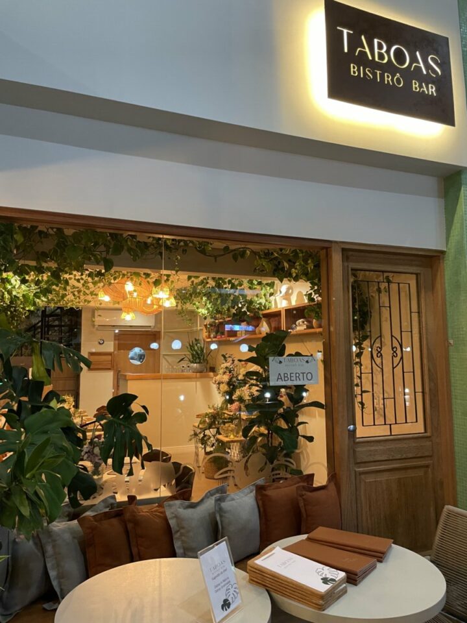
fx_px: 468
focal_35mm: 26
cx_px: 234
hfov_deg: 53.1
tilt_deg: +5.9
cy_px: 312
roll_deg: +1.1
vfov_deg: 67.3
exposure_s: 1/40
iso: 400
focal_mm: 4.2
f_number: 1.6
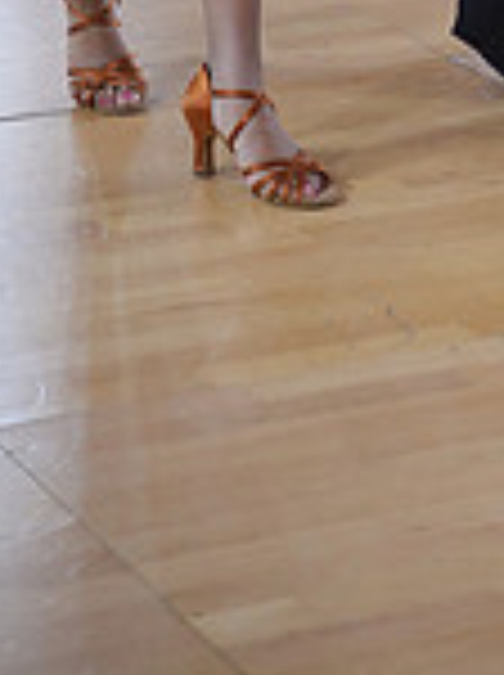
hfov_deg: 8.0
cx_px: 367
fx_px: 3621
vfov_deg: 10.1
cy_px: -540
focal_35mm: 186
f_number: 2
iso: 1000
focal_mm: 50
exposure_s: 1/500
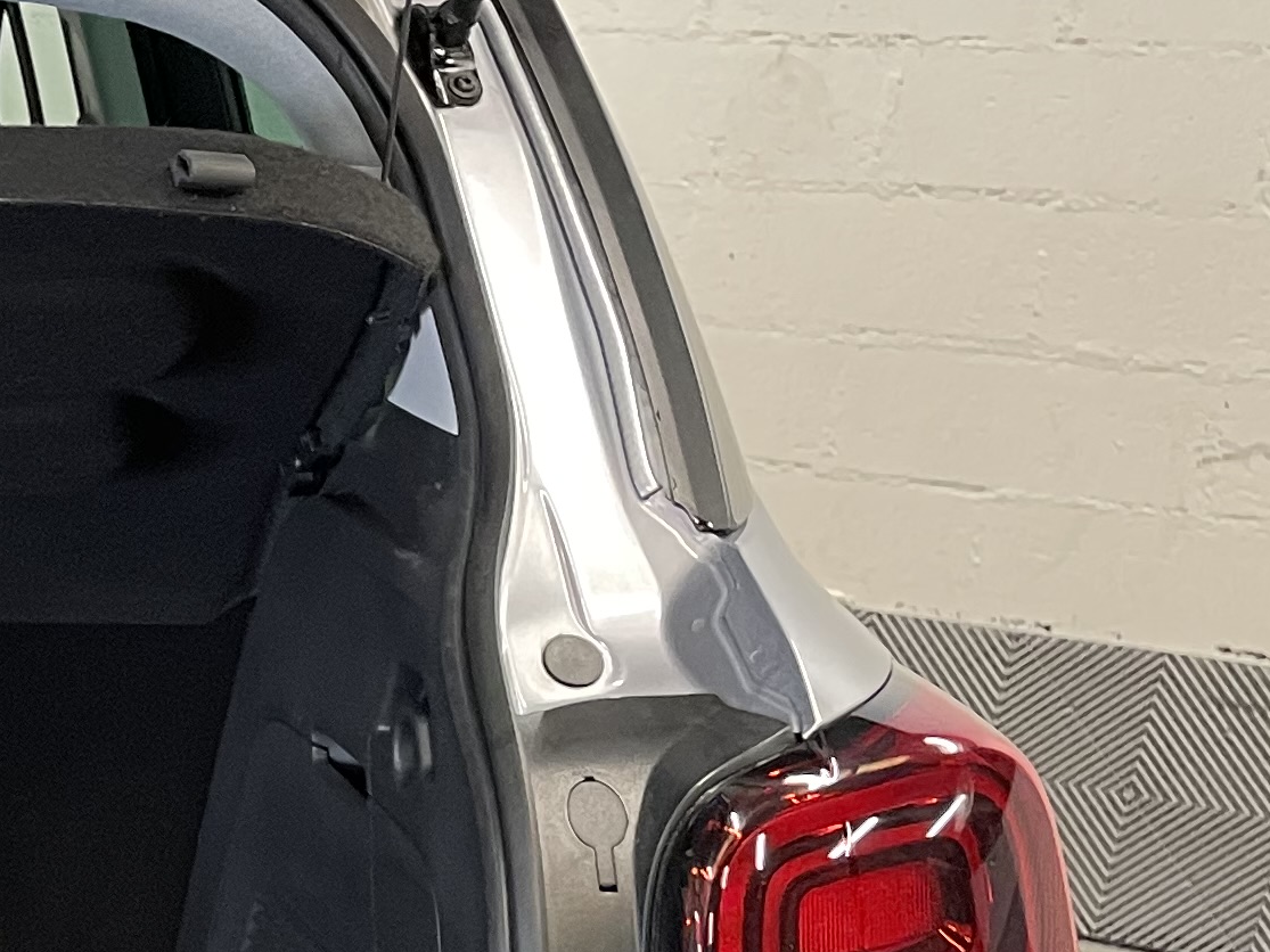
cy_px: 1175
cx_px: -657
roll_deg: +1.0
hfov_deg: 18.4
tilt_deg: -20.0
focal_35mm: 94
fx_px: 3448
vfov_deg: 15.1
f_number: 1.6
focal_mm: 4.2
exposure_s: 1/50
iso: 200
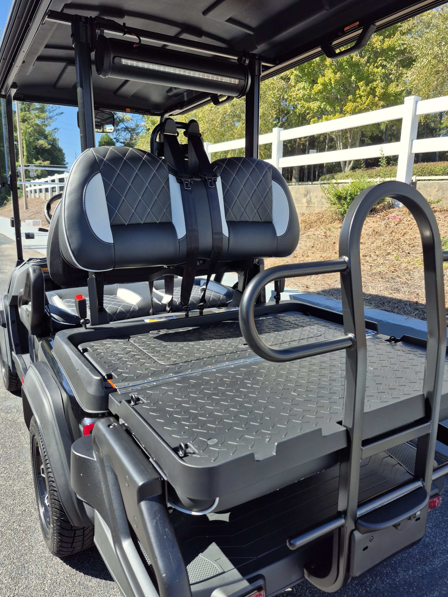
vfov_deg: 71.6
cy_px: 296
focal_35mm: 24
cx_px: 233
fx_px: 414
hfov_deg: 56.8
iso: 25
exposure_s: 1/1316
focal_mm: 5.4
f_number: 1.8
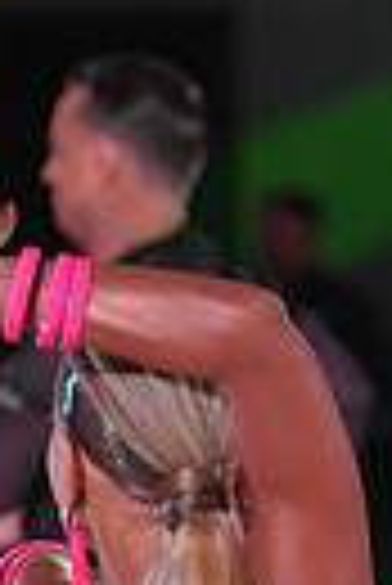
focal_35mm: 614
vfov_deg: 3.3
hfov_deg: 2.2
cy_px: 940
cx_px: 142
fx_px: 10001
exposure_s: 1/500
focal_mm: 138
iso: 2000
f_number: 4
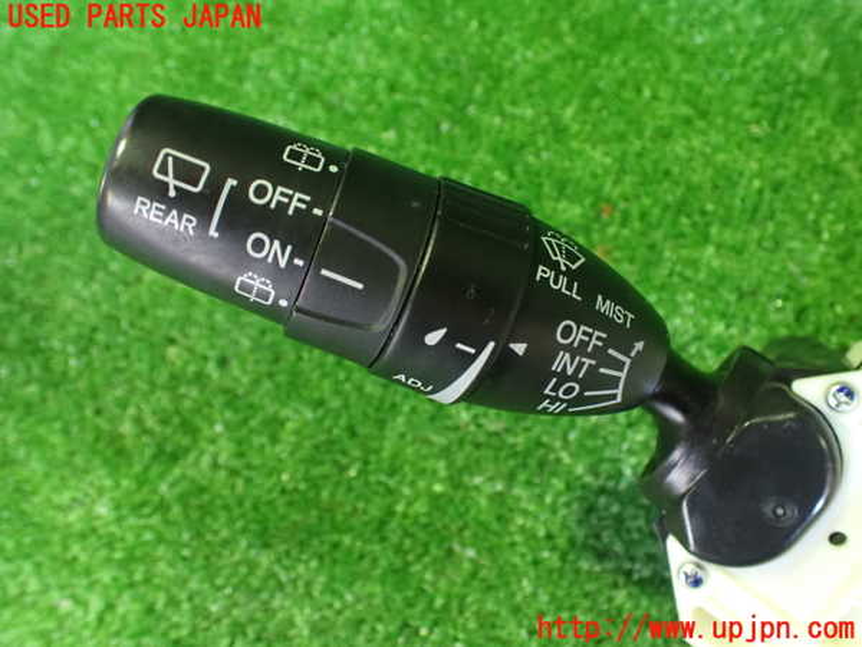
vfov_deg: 46.8
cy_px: 324
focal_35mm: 30
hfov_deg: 60.0
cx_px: 431
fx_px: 747
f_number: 2.3
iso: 1250
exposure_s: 1/30
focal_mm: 5.4
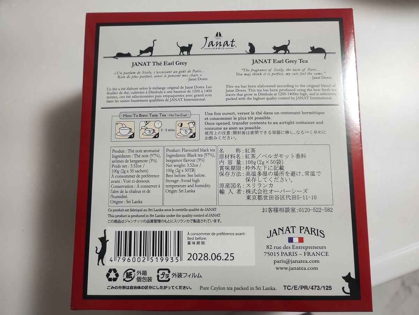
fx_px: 339
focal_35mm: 28
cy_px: 158
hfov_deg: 63.4
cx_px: 210
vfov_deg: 49.9
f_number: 1.8
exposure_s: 1/50
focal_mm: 4.27
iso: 966
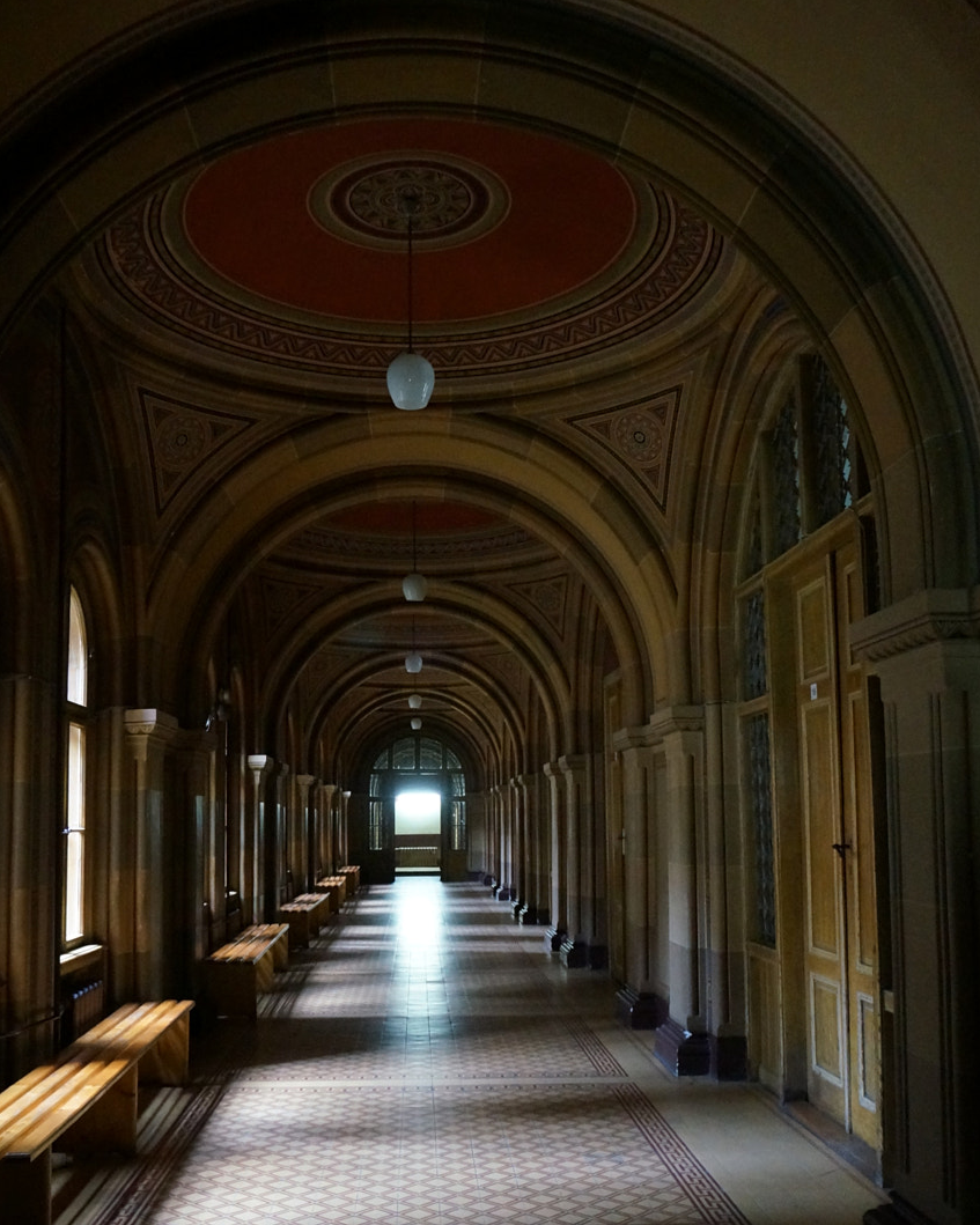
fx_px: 1233
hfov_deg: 43.3
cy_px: 716
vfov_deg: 52.6
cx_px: 423
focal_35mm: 34
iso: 3200
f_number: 3.5
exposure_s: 1/10
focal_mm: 16
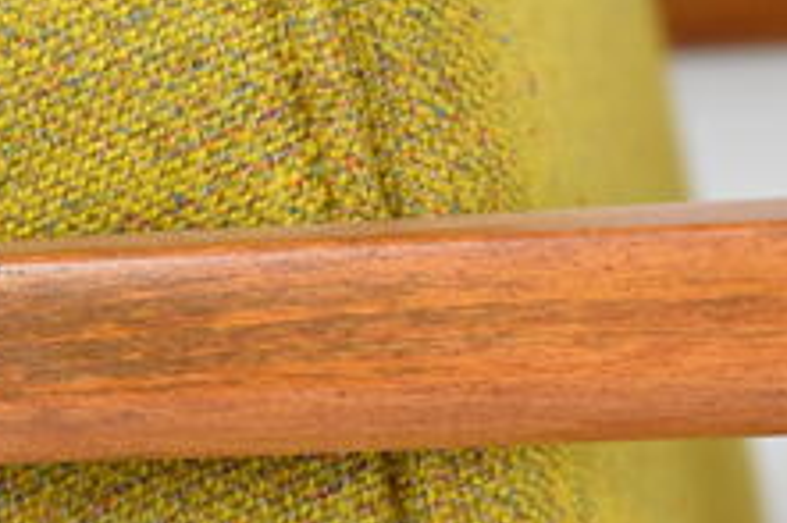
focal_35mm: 224
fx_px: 4901
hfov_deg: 9.1
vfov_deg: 6.1
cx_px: -11
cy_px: 329
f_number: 5.6
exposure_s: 1/125
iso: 2000
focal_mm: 55
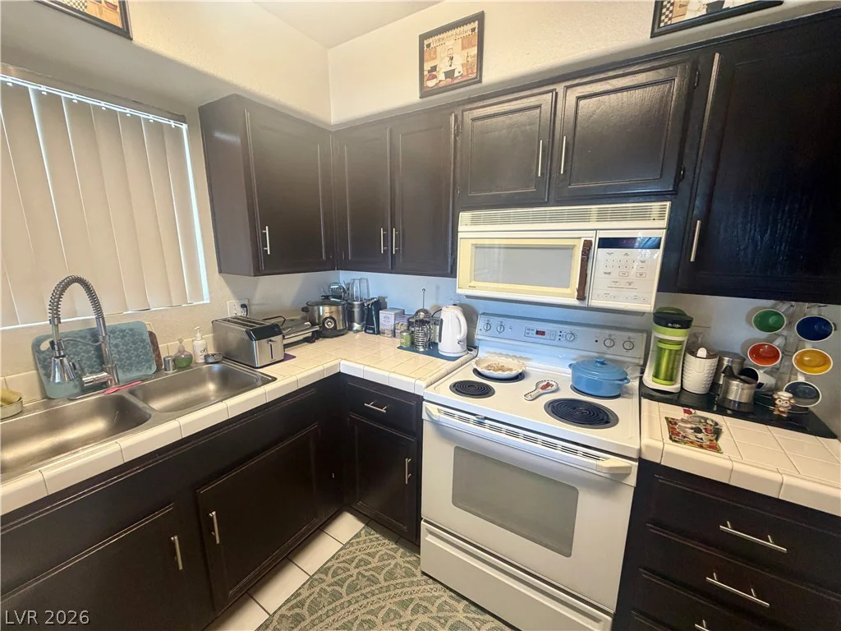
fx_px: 340
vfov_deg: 85.7
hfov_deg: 102.1
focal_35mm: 14
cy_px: 316
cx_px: 420
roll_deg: -0.5
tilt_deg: -11.3
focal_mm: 2.22
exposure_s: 1/60
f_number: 2.2
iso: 200
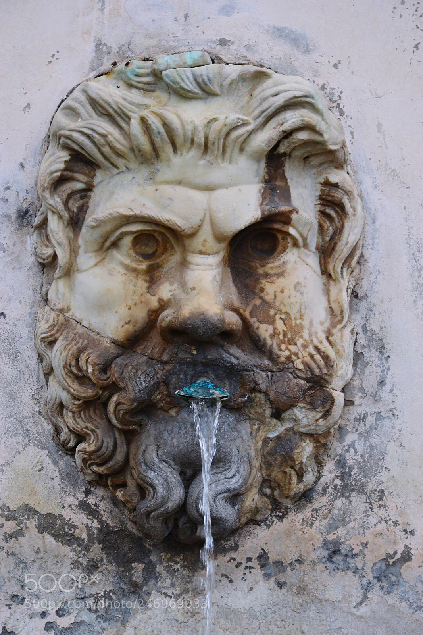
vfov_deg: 13.0
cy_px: 318
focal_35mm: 158
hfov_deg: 8.7
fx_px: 2777
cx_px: 212
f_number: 9
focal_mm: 105
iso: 500
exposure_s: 1/125
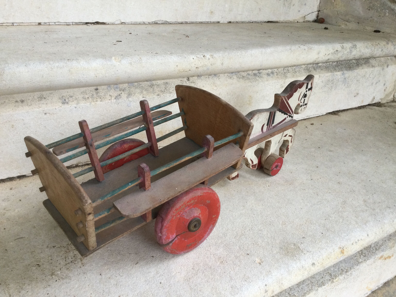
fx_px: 355
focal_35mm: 31
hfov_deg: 58.4
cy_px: 148
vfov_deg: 45.4
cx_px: 198
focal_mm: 3.3
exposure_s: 1/33
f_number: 2.4
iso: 80
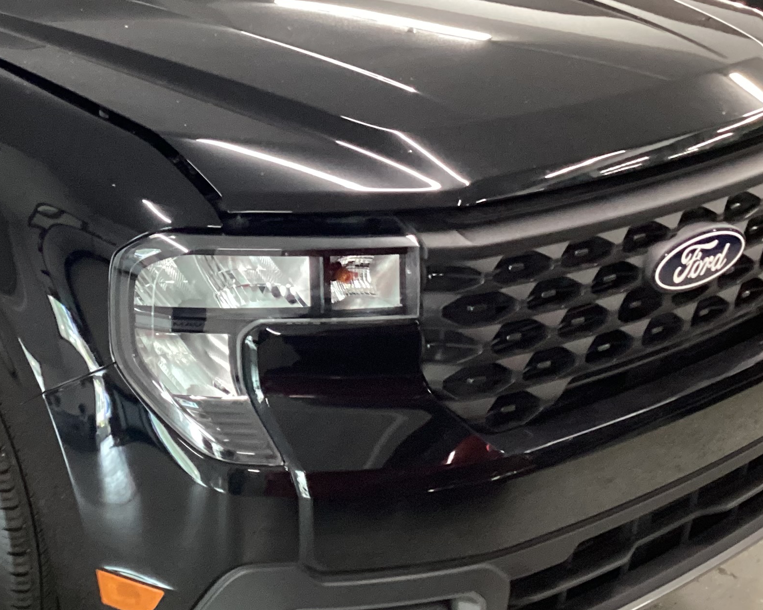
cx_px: 143
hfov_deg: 29.3
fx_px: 1422
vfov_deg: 24.2
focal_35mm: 63
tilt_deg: -20.2
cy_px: 235
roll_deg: +0.8
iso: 400
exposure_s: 1/33
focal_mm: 3.3
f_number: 2.4
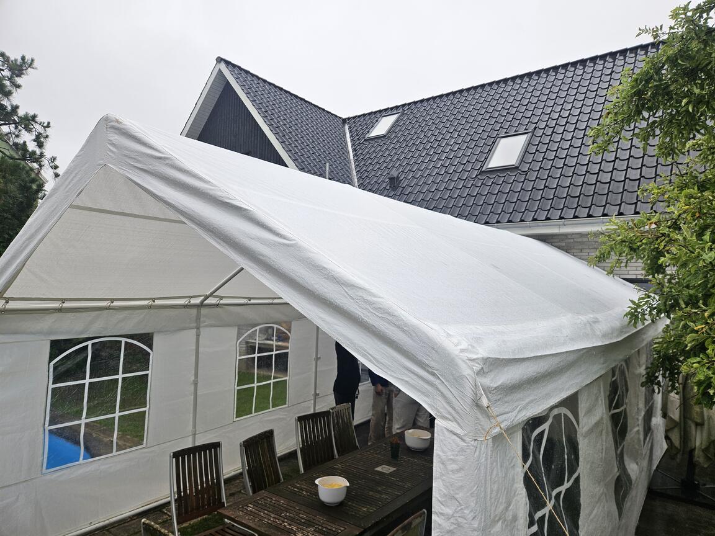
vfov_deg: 58.9
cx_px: 358
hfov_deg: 73.9
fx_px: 475
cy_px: 268
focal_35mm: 23
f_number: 1.8
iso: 25
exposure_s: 1/188
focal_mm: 5.4
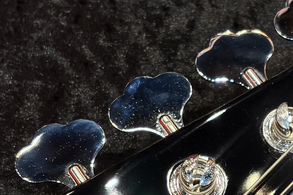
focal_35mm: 107
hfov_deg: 18.9
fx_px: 871
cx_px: 238
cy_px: 176
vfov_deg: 12.7
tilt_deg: -60.1
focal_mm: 5.96
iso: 160
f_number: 1.6
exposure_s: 1/40
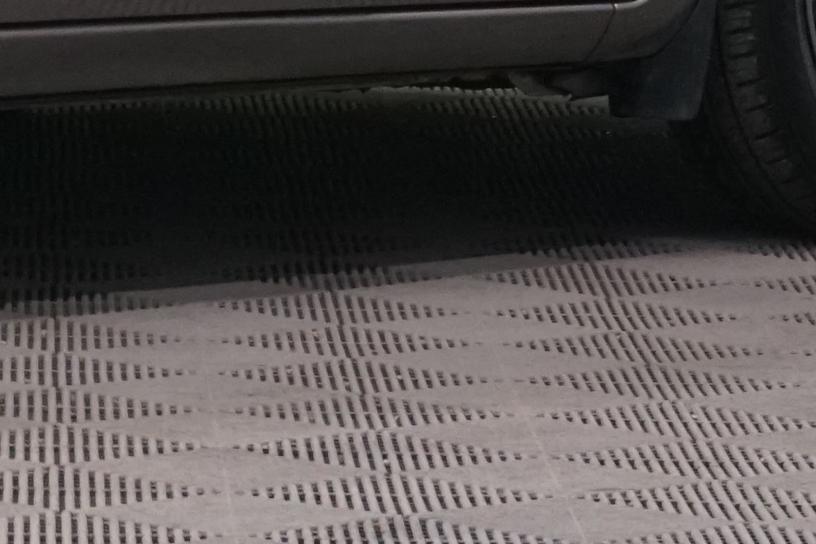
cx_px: -498
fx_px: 8091
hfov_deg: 5.7
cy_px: -611
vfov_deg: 3.8
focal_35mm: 357
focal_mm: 70
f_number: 9
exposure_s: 1/25
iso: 2500
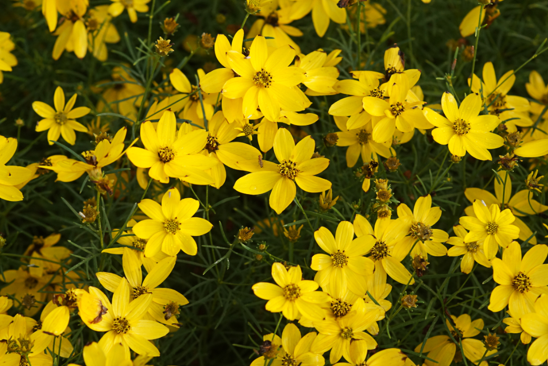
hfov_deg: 11.9
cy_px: 194
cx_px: 309
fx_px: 2634
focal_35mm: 173
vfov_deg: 7.9
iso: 500
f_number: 5.6
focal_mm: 100
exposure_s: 1/160
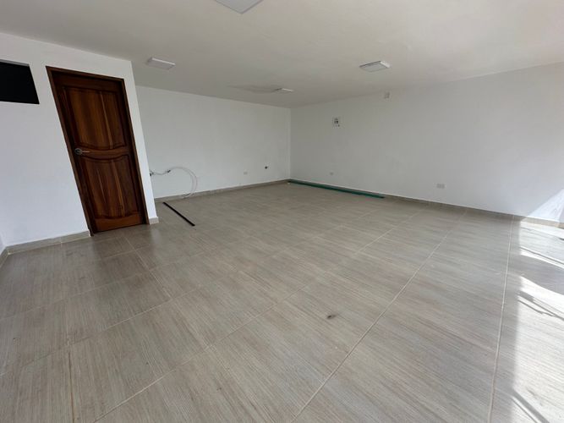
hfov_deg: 102.1
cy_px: 212
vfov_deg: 85.7
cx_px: 282
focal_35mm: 14
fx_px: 228
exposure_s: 1/227
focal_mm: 2.22
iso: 40
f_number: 2.2
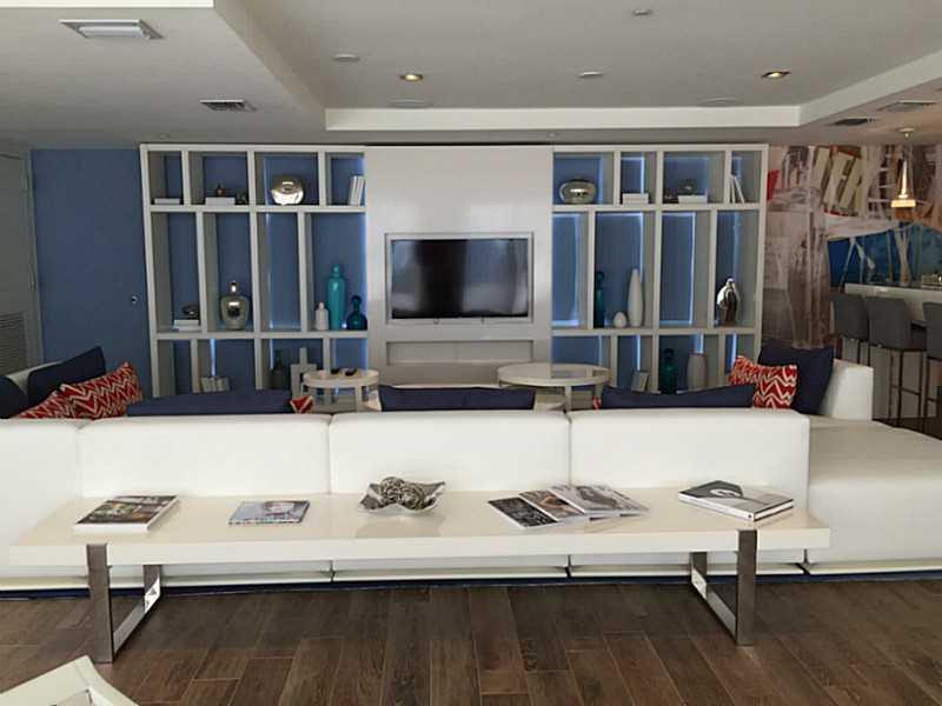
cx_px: 471
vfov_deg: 48.2
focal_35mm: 29
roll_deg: -0.1
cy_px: 353
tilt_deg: -6.7
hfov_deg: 61.7
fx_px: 789
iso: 50
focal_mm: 4.15
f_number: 2.2
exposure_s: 1/120
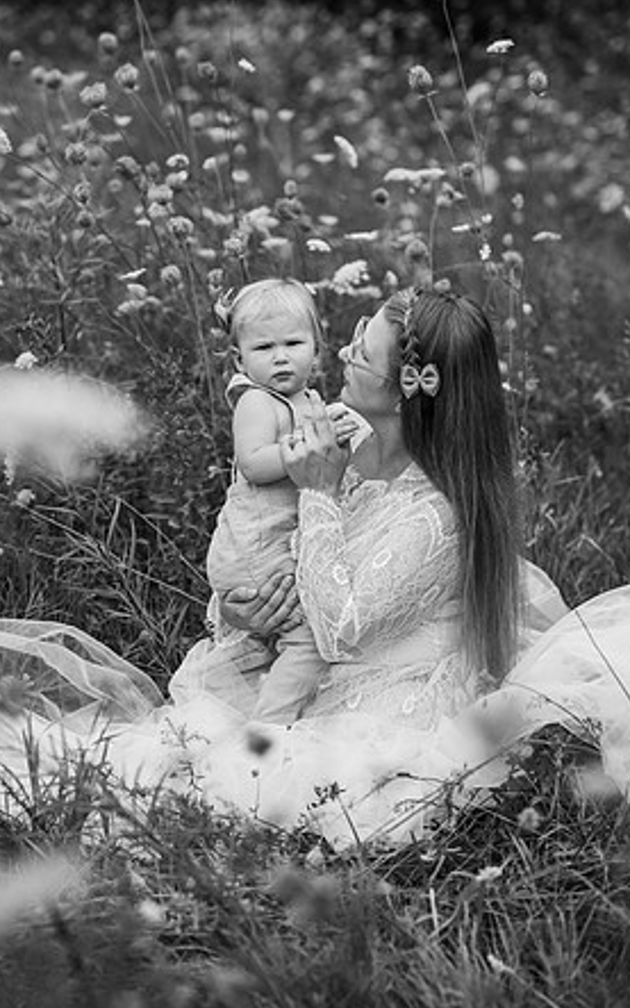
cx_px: 312
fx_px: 2417
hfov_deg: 14.9
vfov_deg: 23.6
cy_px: 503
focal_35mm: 88
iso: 320
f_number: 2.8
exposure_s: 1/1600
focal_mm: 85
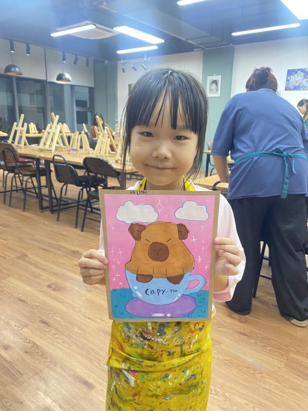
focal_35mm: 26
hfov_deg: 53.1
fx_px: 308
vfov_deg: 67.3
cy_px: 206
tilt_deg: -15.5
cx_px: 154
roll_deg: -0.9
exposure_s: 1/50
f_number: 1.8
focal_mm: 4.25
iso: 250
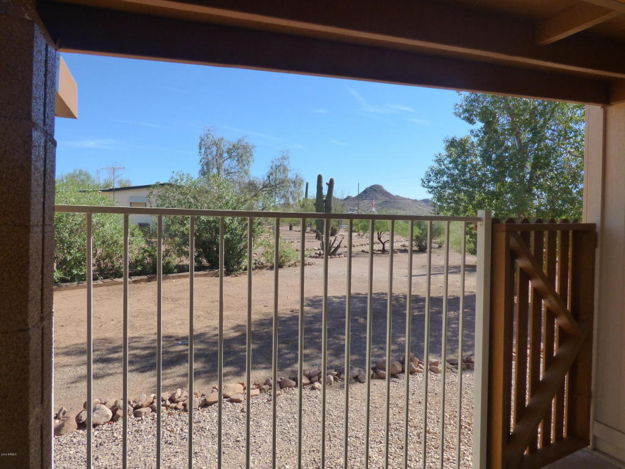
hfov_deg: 81.7
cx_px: 312
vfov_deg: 66.0
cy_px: 234
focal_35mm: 20
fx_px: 361
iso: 200
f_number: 4.5
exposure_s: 1/800
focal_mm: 3.58
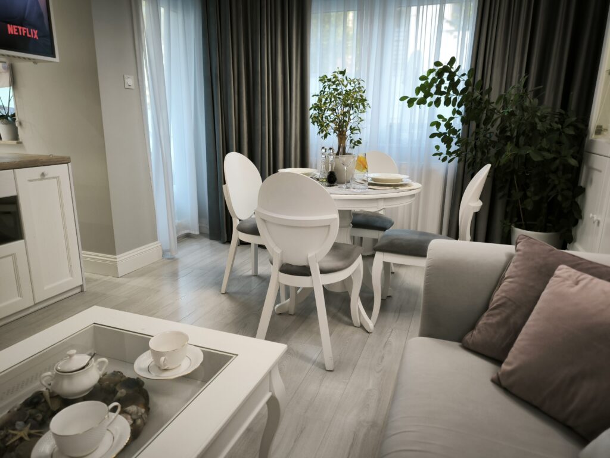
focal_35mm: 24
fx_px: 423
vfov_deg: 56.8
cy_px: 229
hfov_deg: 71.6
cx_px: 305
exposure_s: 1/80
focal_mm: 6.92
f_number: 1.9
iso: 400
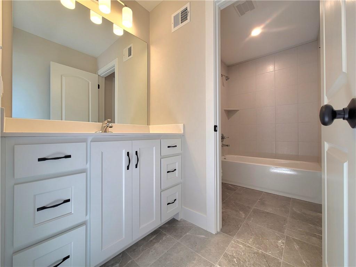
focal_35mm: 13
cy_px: 134
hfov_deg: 106.2
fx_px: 134
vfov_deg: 89.9
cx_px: 178
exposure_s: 1/120
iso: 100
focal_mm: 2.2
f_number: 2.2
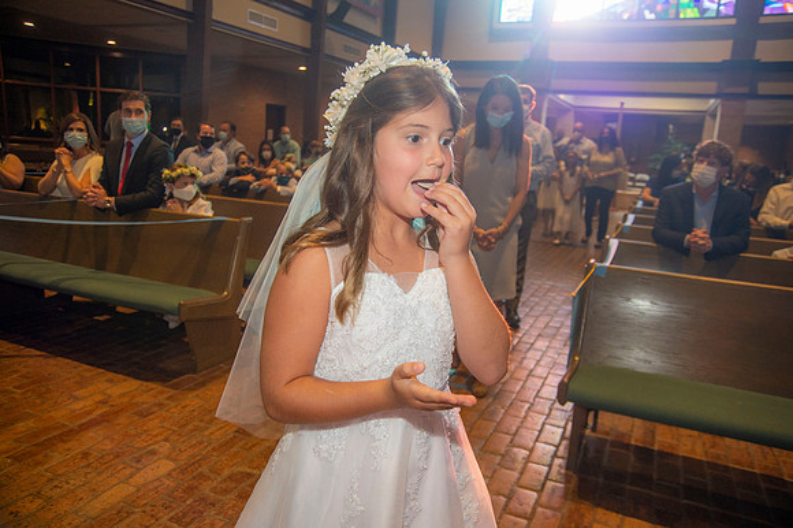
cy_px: 264
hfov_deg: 65.5
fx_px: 616
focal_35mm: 28
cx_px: 396
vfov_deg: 46.4
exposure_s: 1/200
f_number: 5
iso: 1600
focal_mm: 28
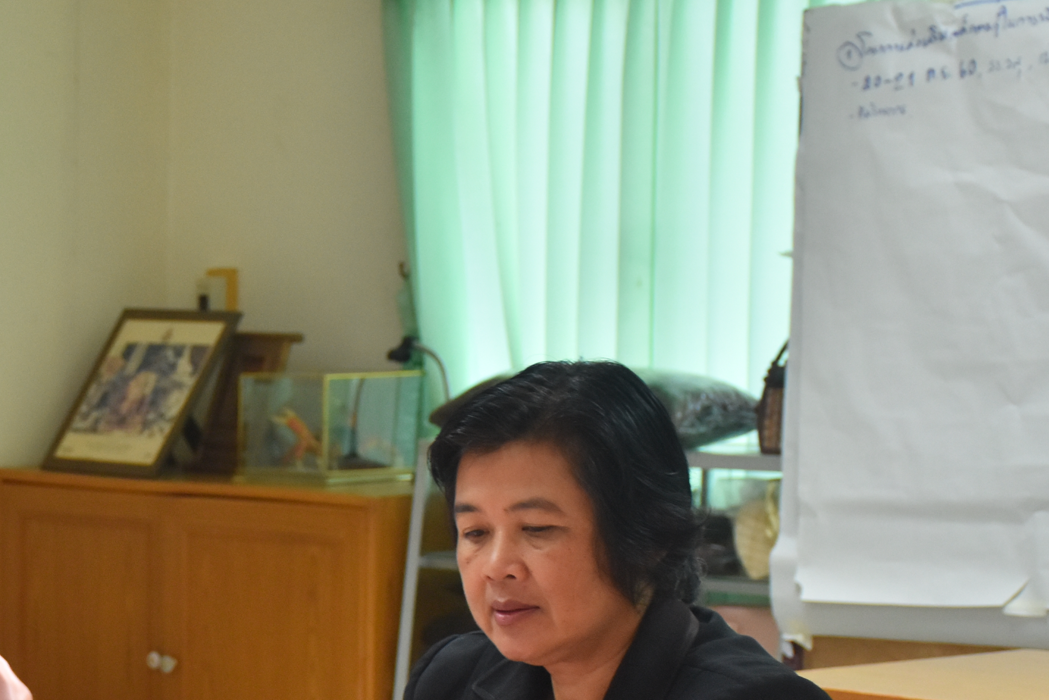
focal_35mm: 126
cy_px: 681
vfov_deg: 10.8
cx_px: -4
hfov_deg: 15.9
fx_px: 3671
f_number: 4.5
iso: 1000
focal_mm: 40
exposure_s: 1/60
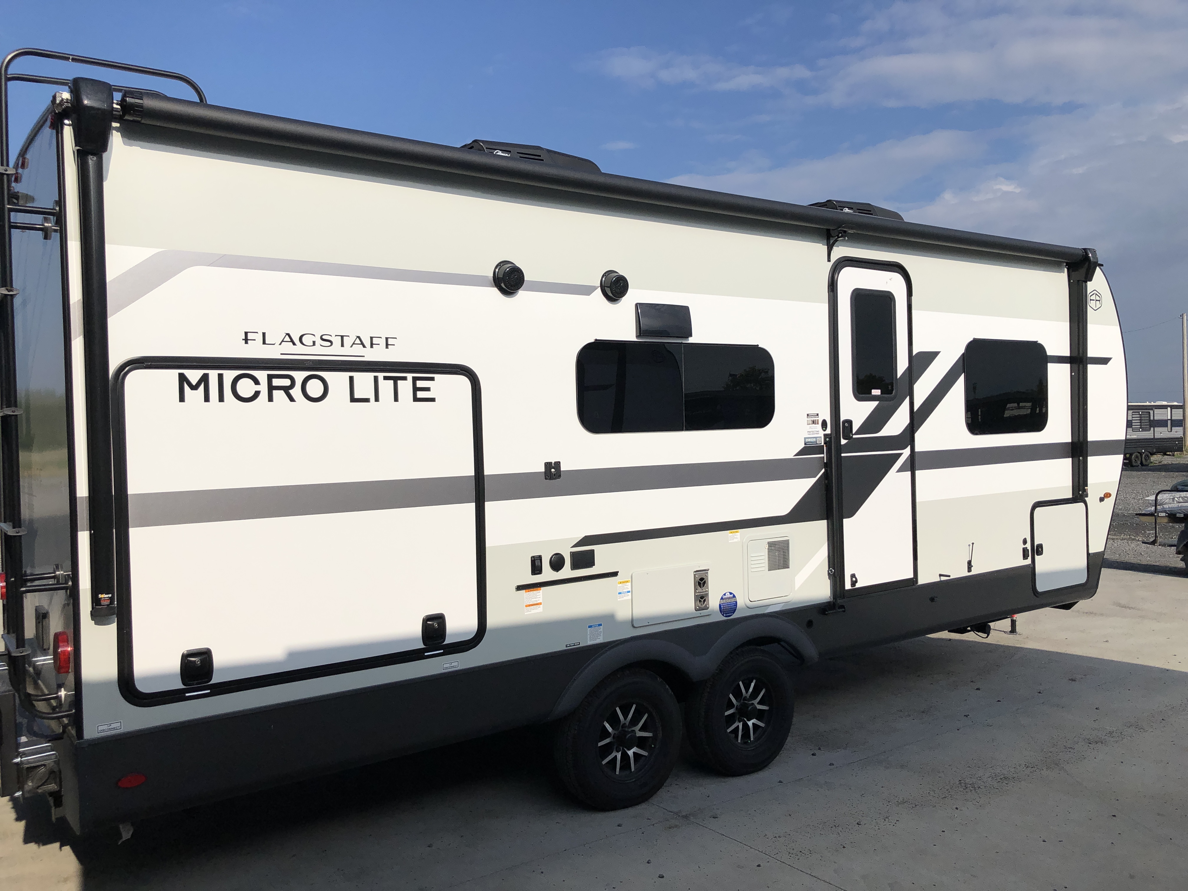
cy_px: 446
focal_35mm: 28
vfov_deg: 49.7
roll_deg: +1.0
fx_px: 961
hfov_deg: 63.4
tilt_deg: -2.2
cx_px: 594
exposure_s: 1/5348
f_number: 1.8
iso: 25
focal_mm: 3.99
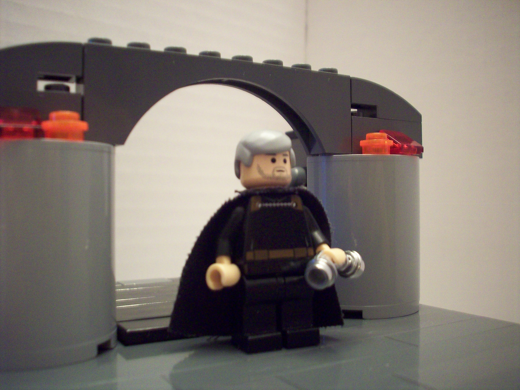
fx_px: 556
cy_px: 195
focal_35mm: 37
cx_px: 260
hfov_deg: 50.1
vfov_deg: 38.7
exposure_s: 1/8
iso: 200
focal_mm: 6.2
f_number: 2.8
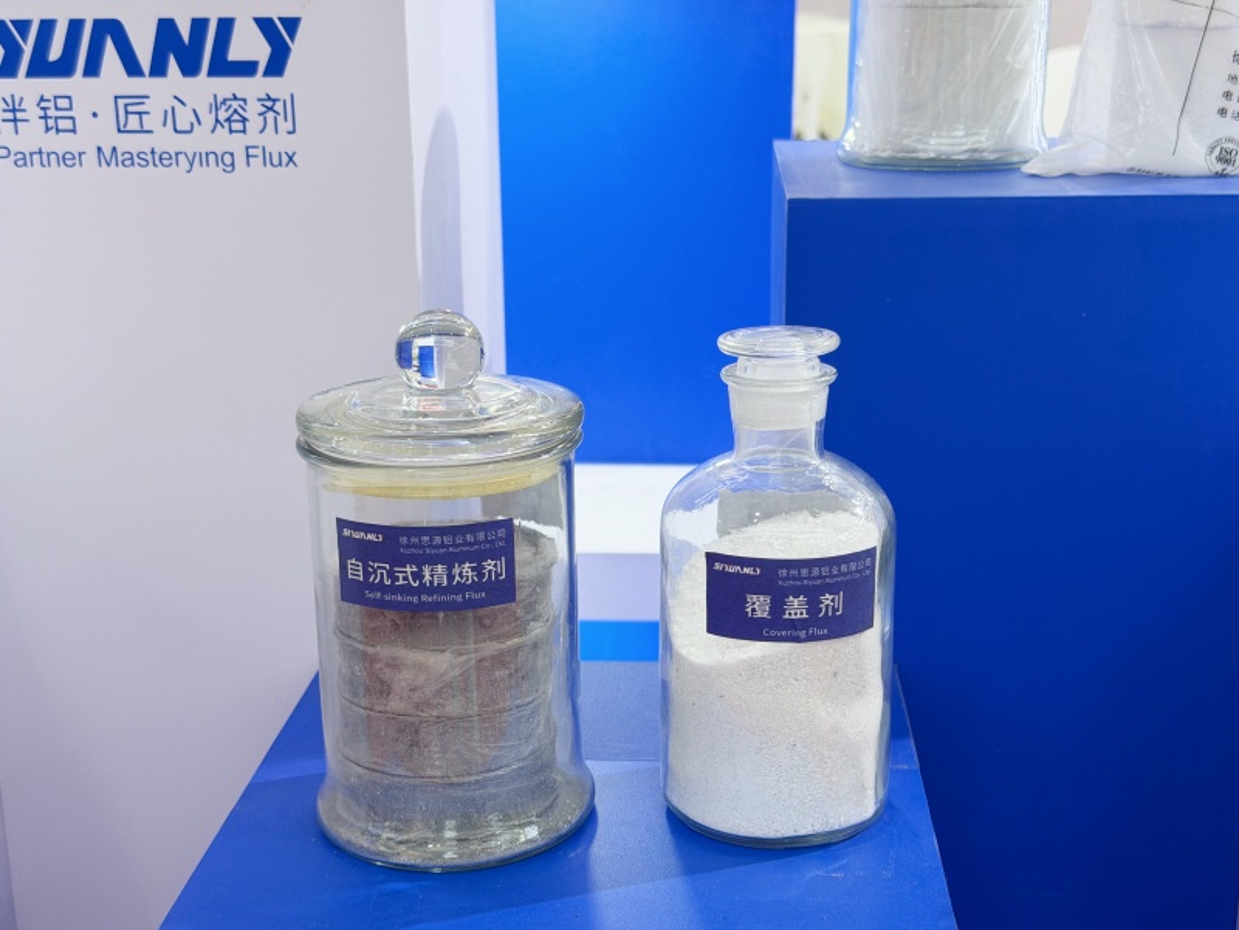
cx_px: 620
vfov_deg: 30.3
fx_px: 1718
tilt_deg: -16.3
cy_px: 465
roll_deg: +1.2
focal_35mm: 48
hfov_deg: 39.7
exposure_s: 1/121
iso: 50
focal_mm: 6.76
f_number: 1.78
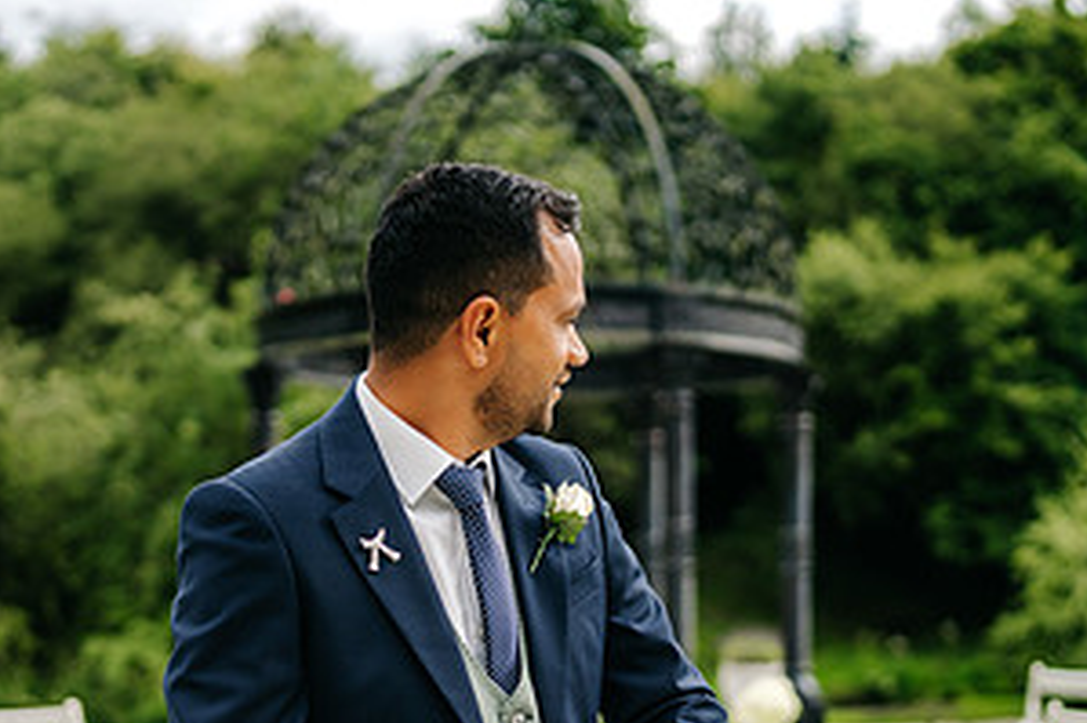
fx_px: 2052
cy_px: 670
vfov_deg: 19.6
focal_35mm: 68
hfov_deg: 29.6
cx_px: 462
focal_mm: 35
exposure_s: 1/2500
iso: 100
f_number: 1.4
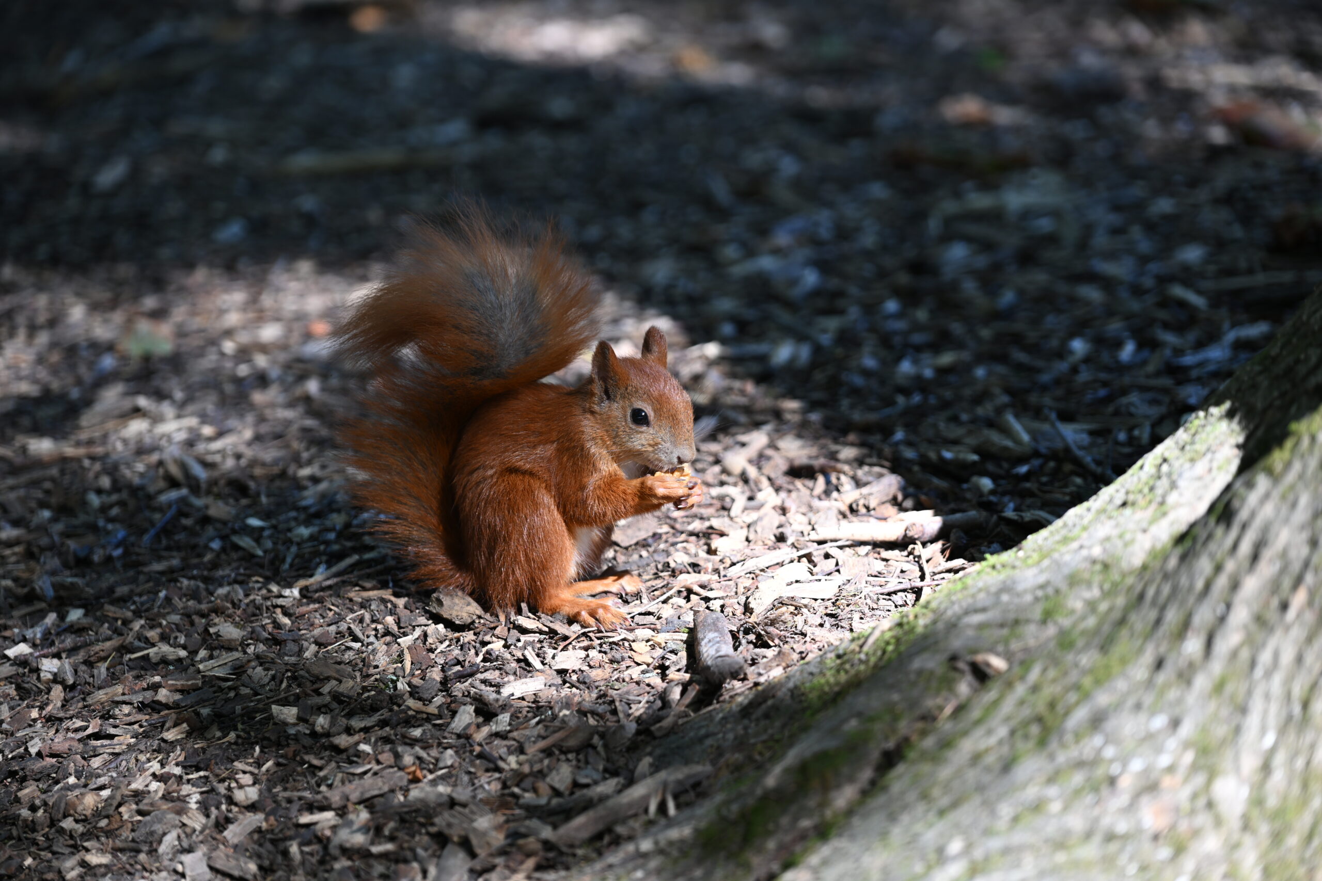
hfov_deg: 17.1
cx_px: 661
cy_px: 440
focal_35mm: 120
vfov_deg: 11.4
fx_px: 4407
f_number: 4
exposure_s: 1/125
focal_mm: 120
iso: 140
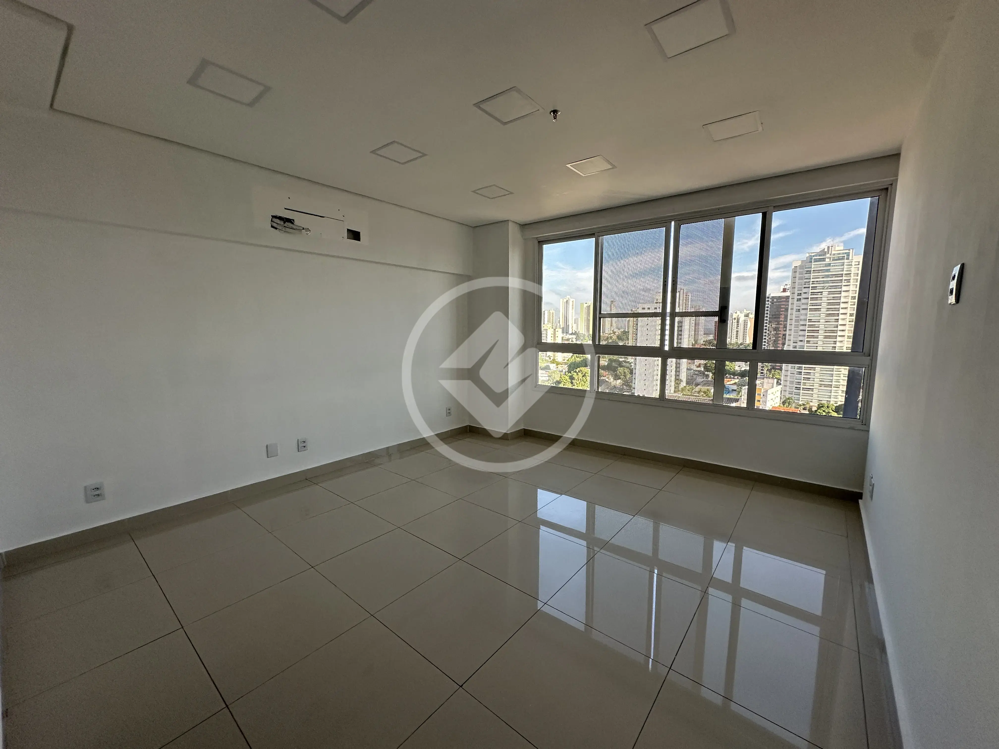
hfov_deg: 102.1
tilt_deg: -7.4
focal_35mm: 14
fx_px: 404
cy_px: 374
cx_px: 500
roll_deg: +0.0
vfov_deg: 85.7
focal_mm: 2.22
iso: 80
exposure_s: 1/99
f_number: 2.2
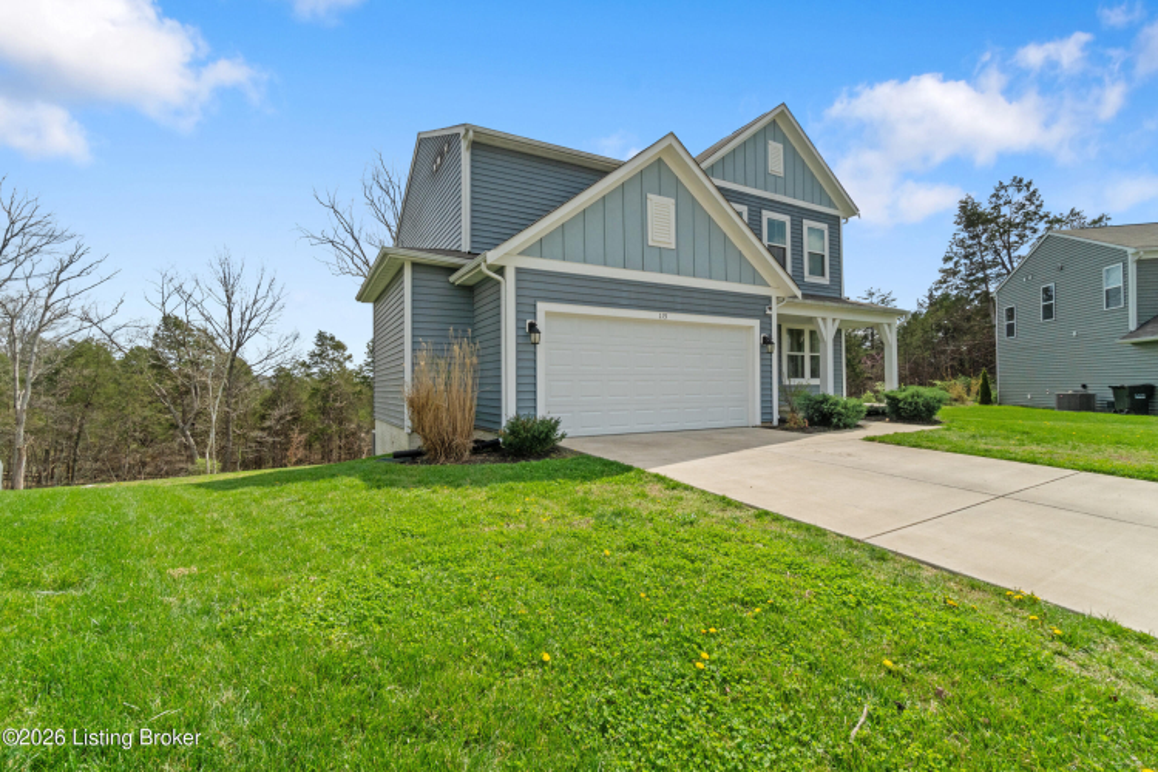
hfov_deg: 100.4
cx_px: 579
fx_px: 482
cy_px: 386
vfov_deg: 77.3
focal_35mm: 15
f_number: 11
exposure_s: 1/500
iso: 400
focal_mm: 10
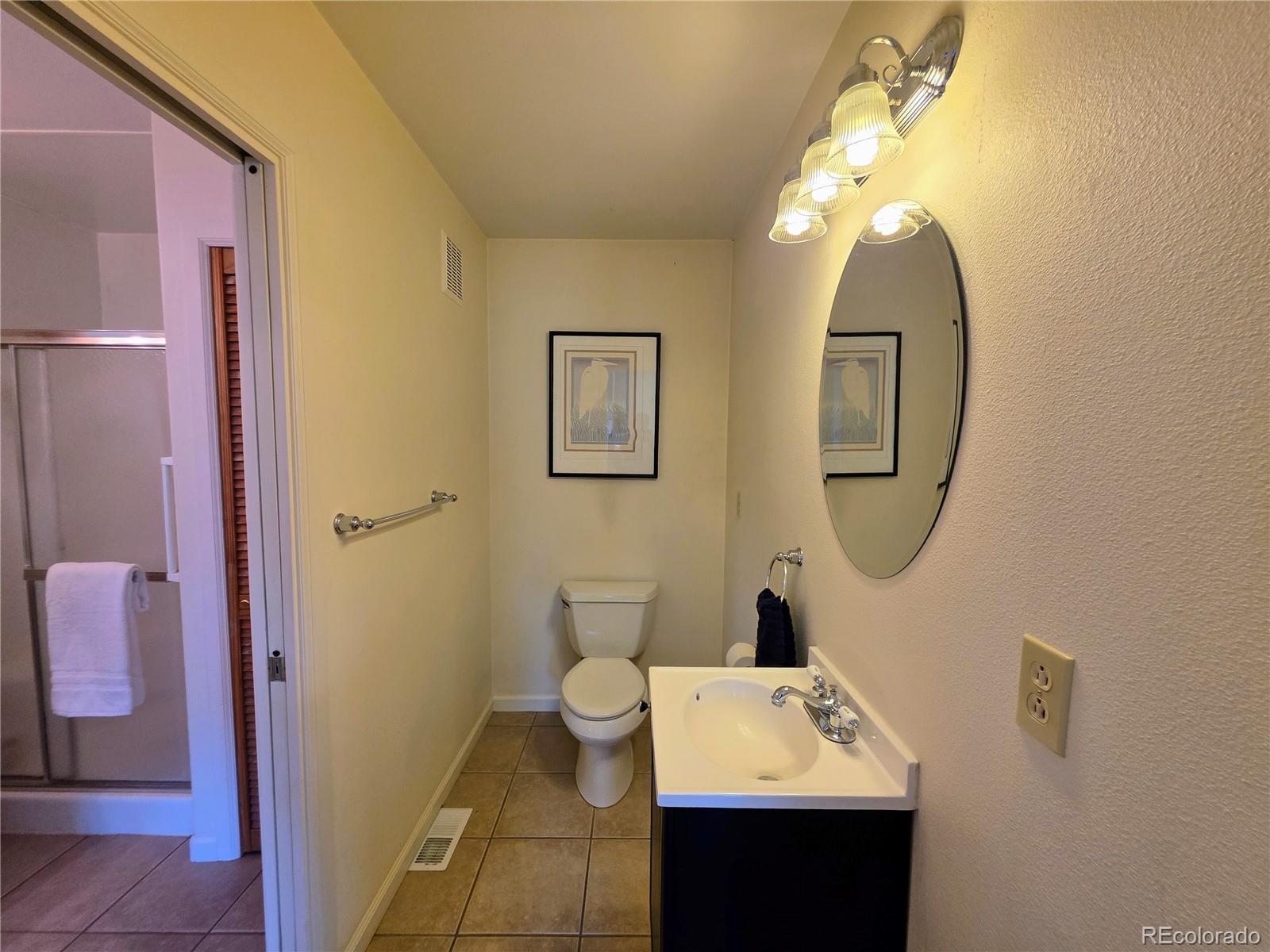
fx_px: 477
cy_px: 476
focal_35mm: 13
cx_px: 635
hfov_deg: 106.2
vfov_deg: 89.9
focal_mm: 2.2
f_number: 1.9
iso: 100
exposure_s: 1/120
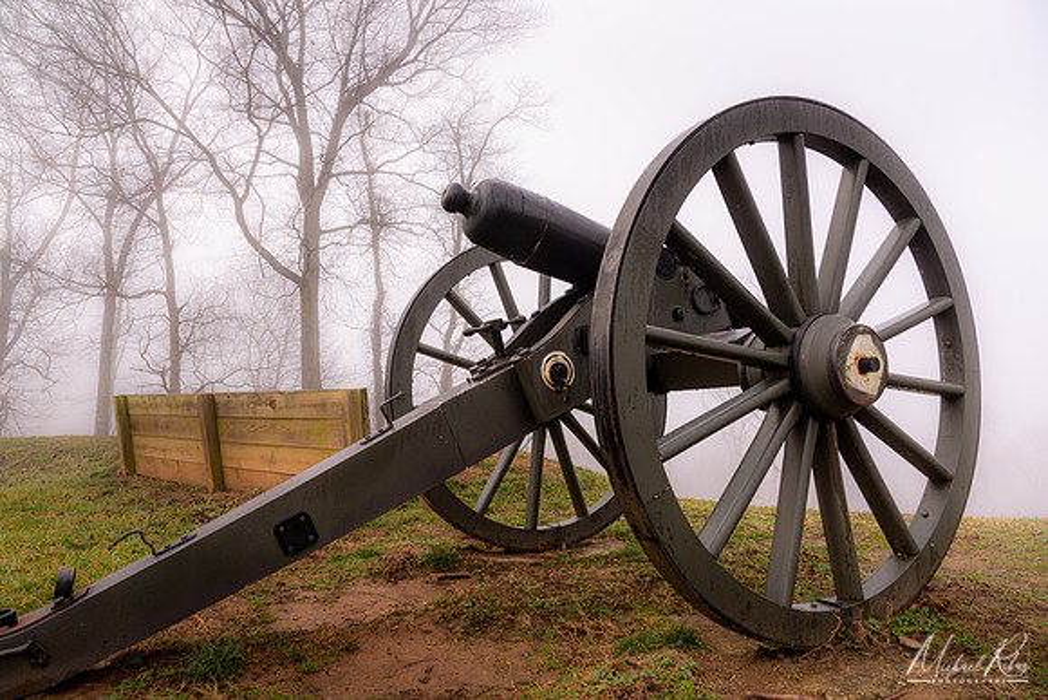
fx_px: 699
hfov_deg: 73.7
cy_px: 350
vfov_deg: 53.2
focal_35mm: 24
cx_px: 524
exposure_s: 1/60
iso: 100
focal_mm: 24
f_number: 11
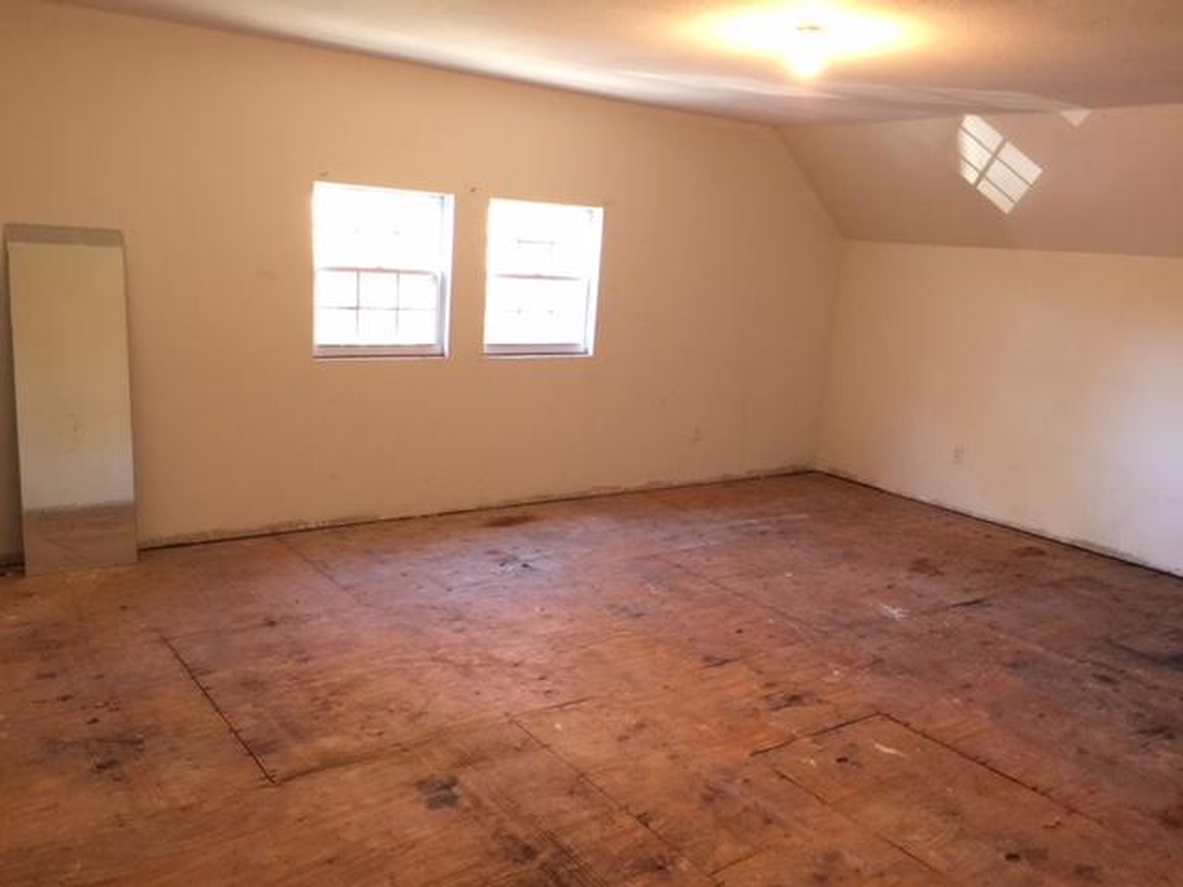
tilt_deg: -10.2
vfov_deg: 48.2
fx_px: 991
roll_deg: -2.4
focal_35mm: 29
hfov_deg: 61.7
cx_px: 592
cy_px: 444
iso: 80
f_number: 2.2
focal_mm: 4.15
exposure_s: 1/15
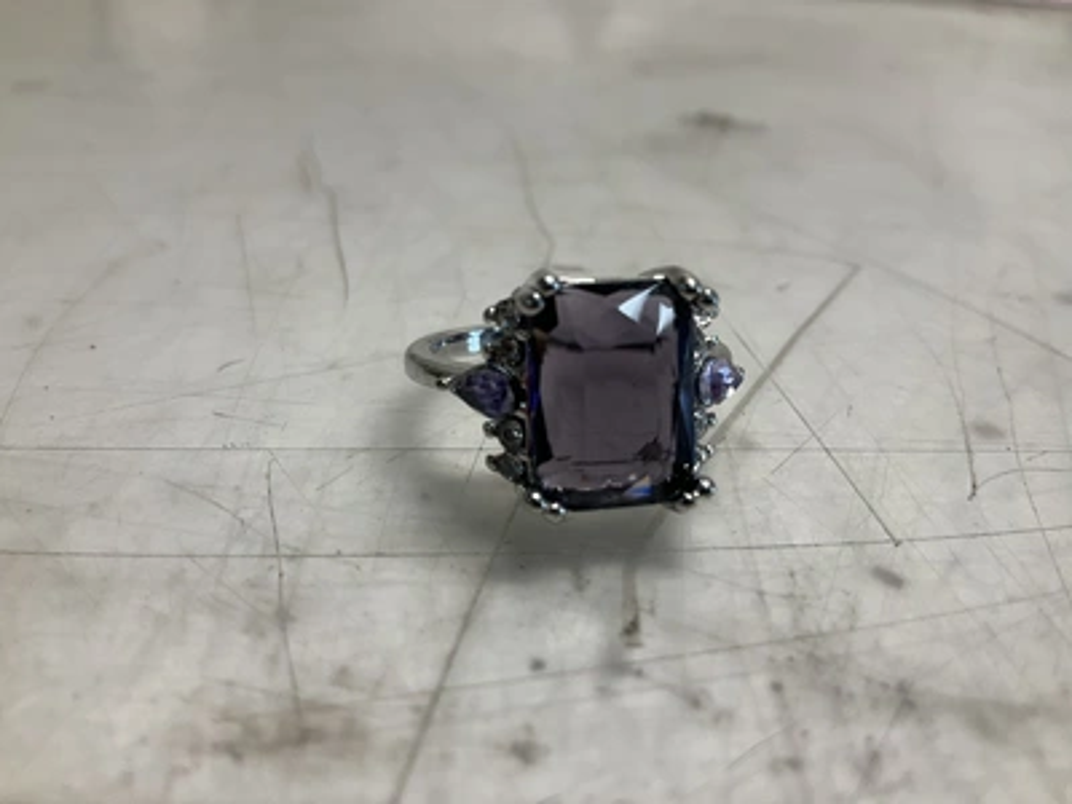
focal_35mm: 29
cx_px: 536
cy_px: 402
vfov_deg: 48.2
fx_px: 898
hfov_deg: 61.7
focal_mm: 3
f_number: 1.8
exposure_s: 1/120
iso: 50
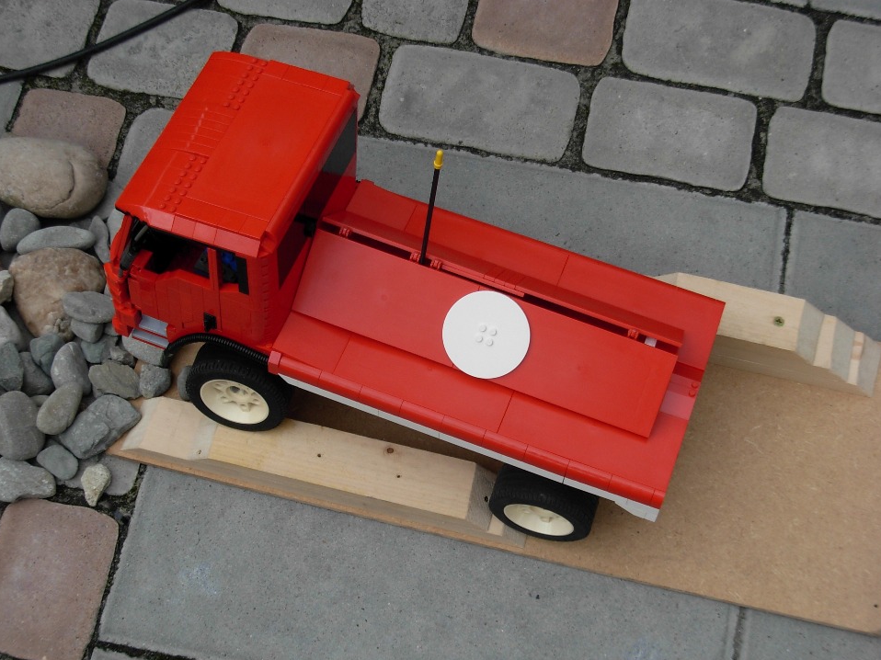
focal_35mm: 62
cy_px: 324
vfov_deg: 23.6
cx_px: 436
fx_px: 1578
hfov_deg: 31.2
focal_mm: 9.5
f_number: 3.3
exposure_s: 1/558
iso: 79
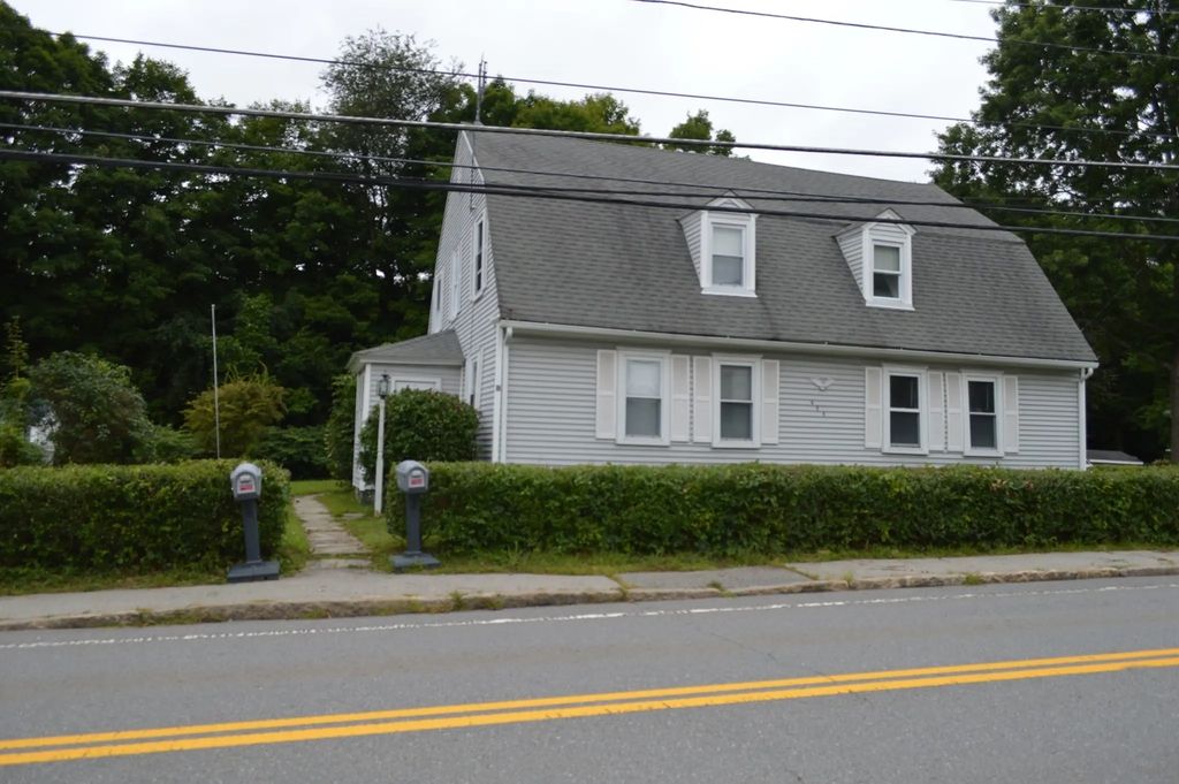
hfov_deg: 67.4
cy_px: 392
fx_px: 884
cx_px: 590
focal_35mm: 27
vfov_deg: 47.9
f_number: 5.6
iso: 100
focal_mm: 18
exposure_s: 1/200
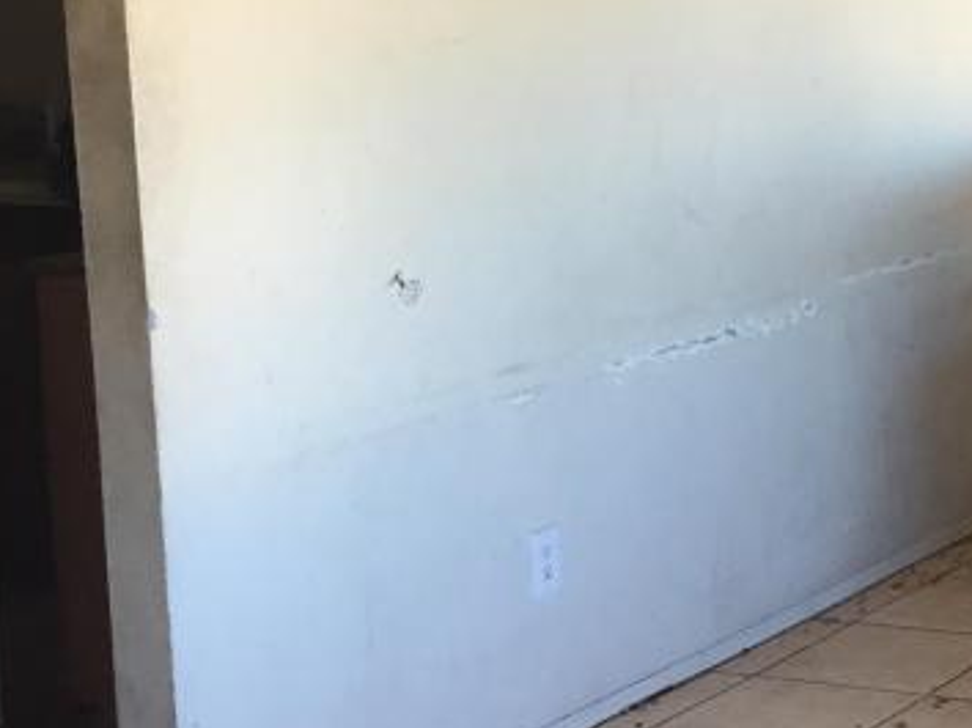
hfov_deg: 21.9
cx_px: 1112
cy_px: 341
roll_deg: -0.6
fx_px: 2357
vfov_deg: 17.5
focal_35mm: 84
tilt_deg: -8.9
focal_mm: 4.15
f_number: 2.2
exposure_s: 1/30
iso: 32
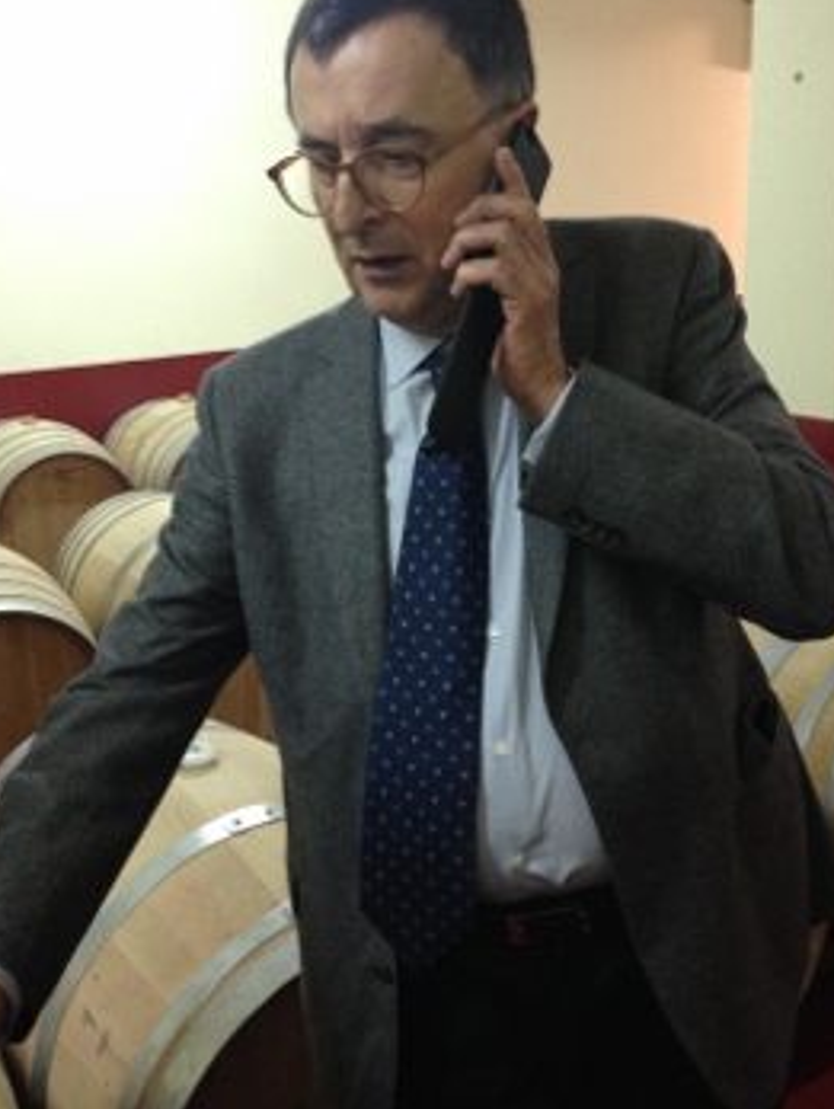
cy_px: 473
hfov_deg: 37.8
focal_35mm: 38
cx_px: 409
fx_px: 1218
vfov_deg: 48.8
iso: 250
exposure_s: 1/20
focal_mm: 4.12
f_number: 2.4
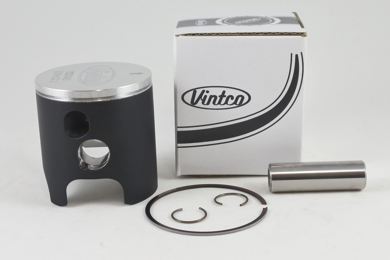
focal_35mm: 37
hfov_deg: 51.9
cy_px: 130
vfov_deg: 36.0
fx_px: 401
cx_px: 195
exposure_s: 1/125
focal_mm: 14
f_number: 4
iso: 400
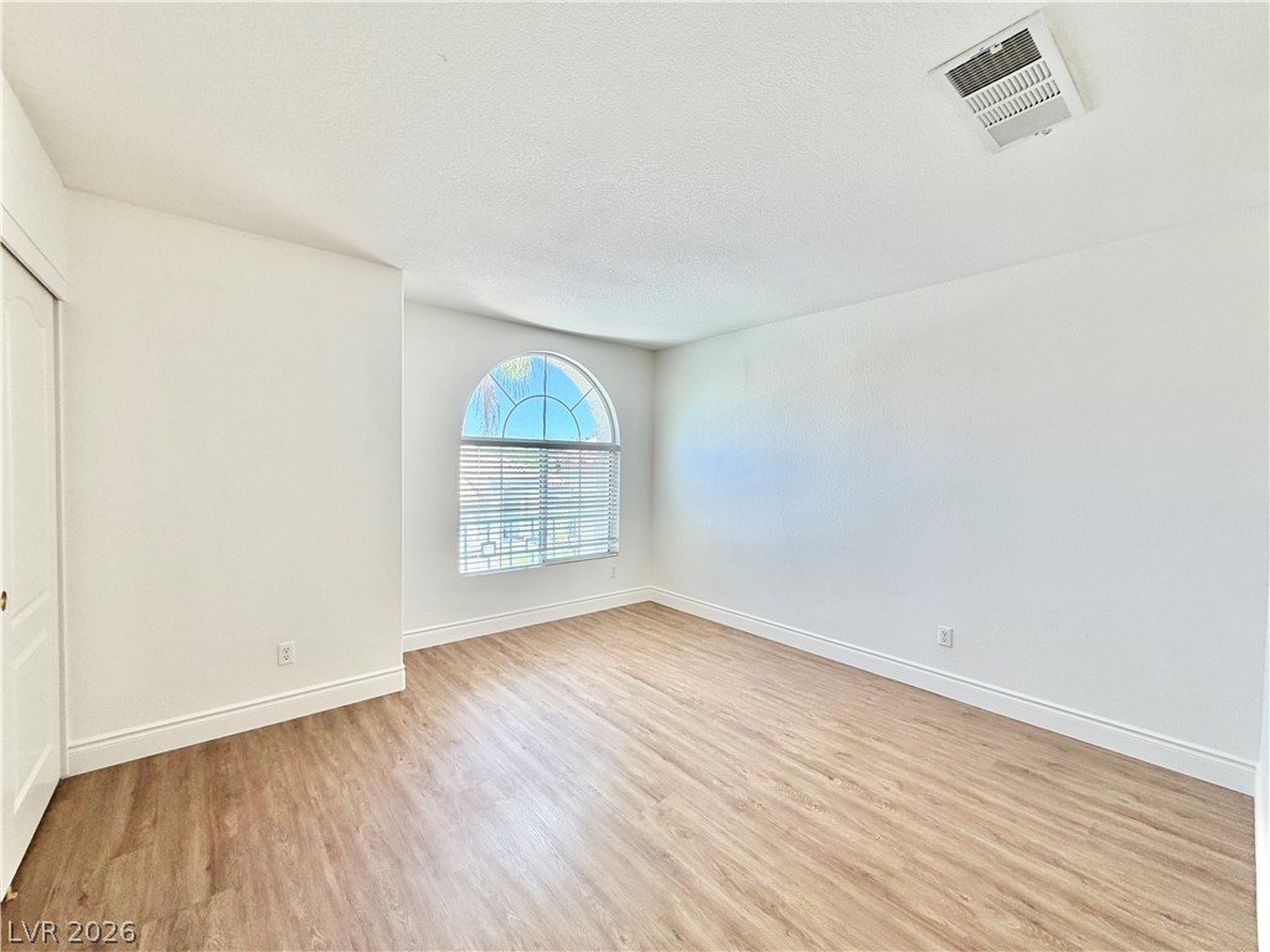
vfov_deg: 85.7
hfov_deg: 102.1
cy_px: 476
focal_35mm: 14
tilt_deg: -0.5
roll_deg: -0.8
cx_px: 635
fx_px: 514
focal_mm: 2.22
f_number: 2.2
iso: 100
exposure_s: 1/121
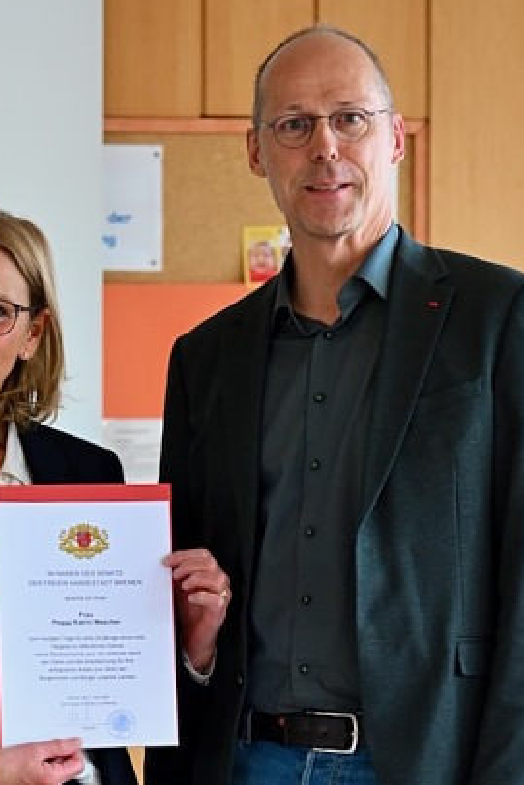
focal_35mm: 162
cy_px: 840
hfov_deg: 8.5
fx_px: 3534
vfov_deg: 12.5
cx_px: 165
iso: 1100
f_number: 2.8
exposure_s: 1/80
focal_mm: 75
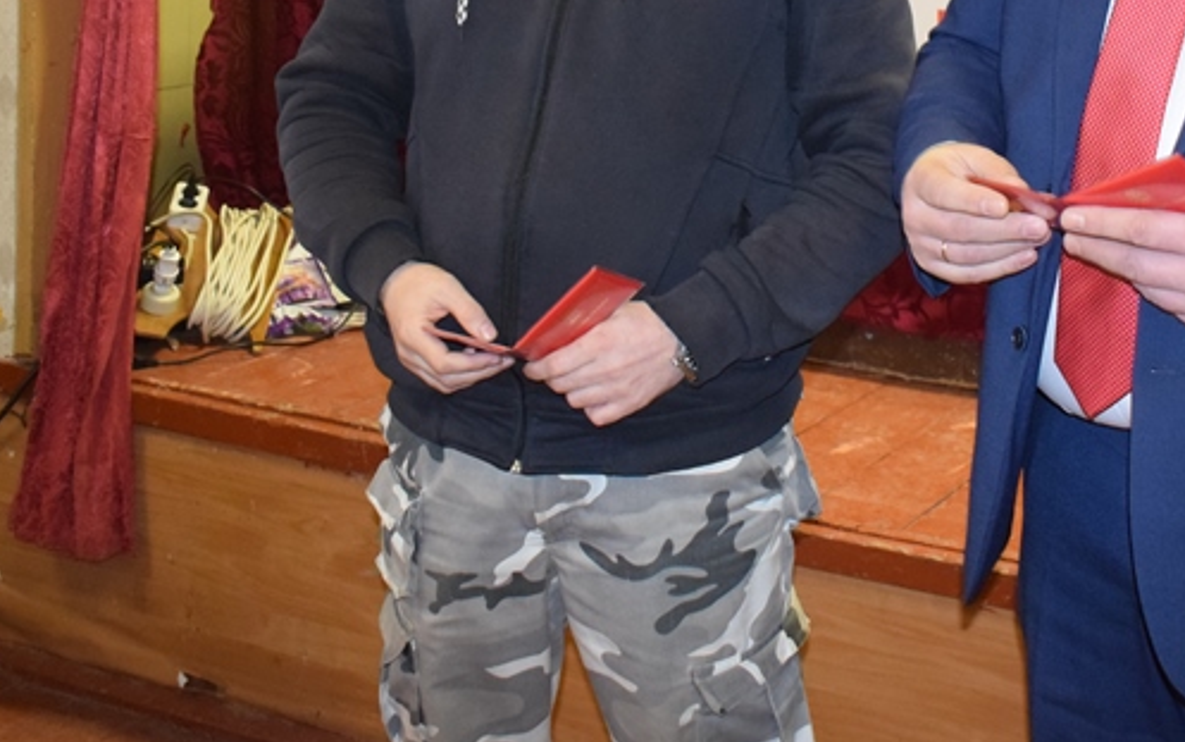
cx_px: 804
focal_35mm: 63
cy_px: -66
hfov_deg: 32.2
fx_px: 2035
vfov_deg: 19.8
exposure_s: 1/60
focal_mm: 20
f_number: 3.5
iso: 2500
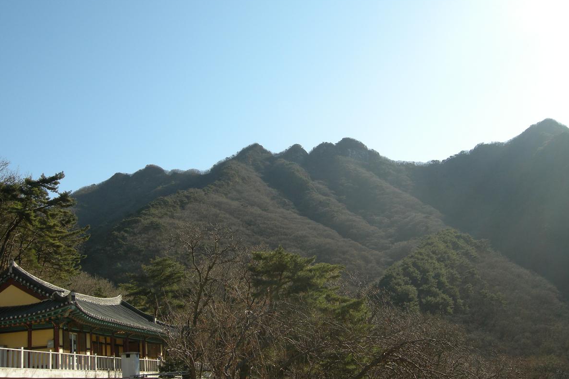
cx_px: 280
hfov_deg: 51.9
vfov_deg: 35.9
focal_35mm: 37
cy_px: 171
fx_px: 585
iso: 88
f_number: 5.4
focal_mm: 7.5
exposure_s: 1/258
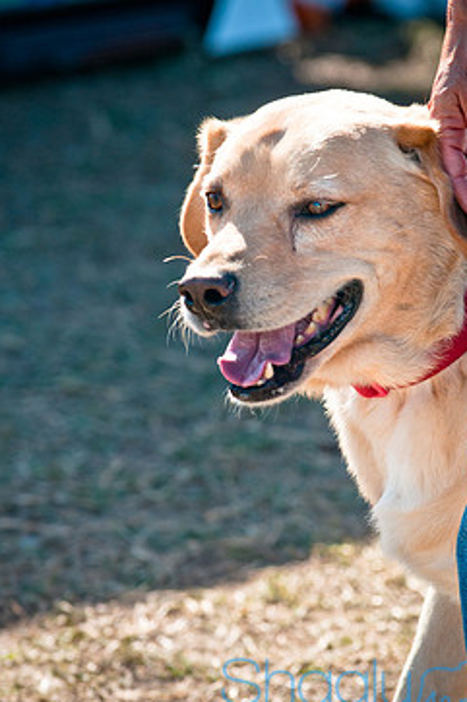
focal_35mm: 373
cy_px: 343
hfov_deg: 3.7
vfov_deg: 5.5
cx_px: 237
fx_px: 7264
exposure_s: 1/800
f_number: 5
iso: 200
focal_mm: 200
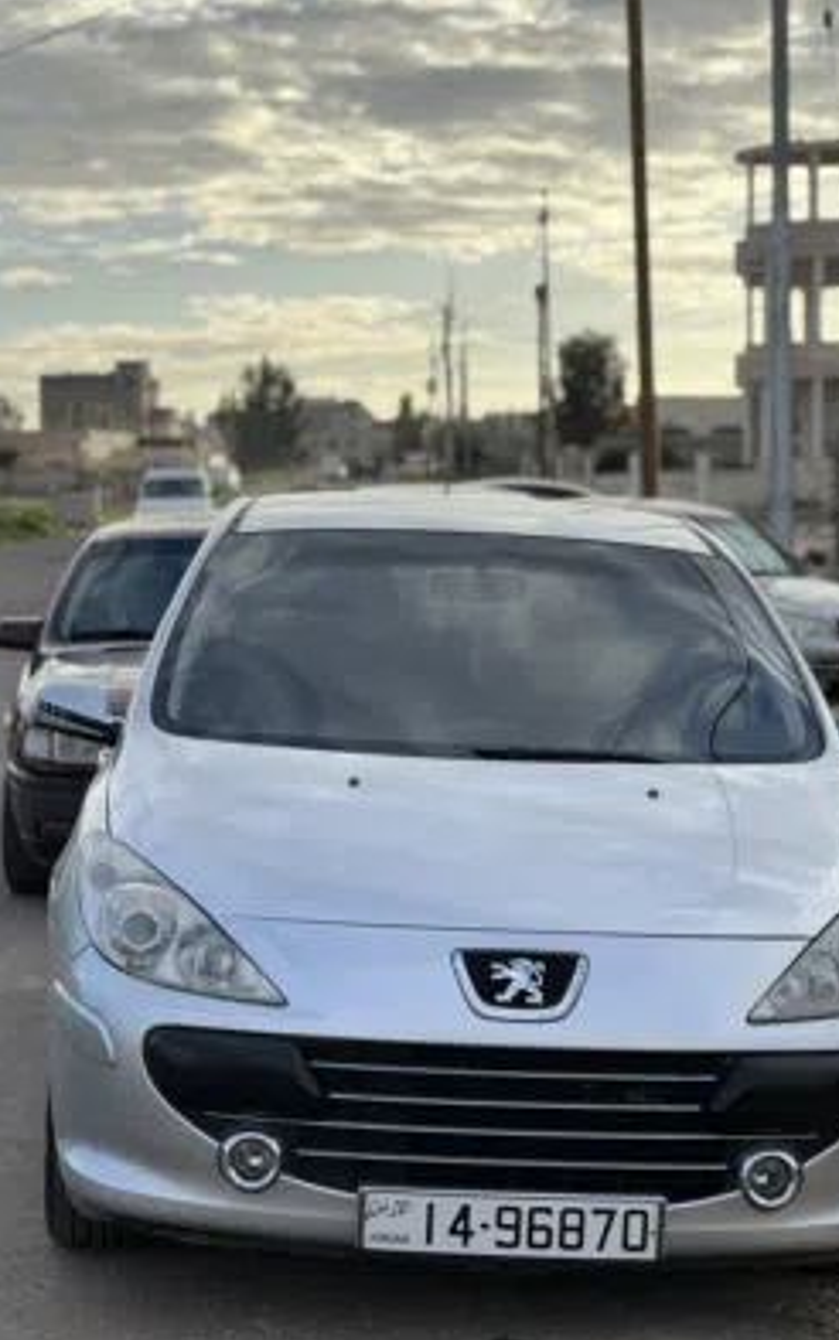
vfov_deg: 24.9
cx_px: 447
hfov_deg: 15.7
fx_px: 3033
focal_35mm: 83
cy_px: 675
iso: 32
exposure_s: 1/218
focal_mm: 9
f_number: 2.8
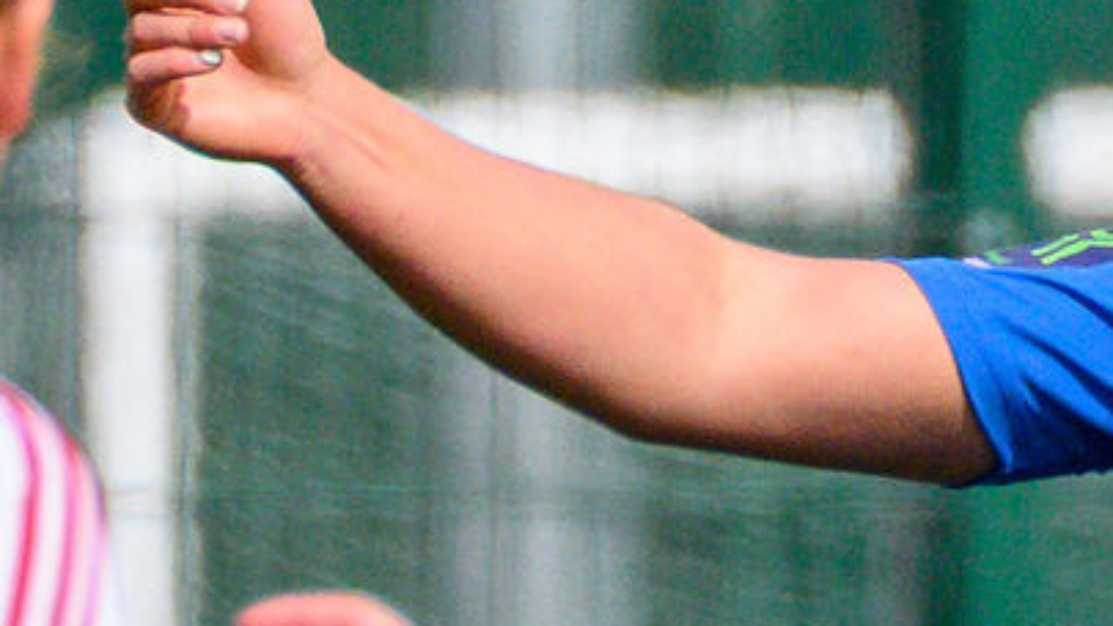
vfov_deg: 0.2
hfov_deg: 0.4
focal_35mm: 4914
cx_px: 1052
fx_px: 145052
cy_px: 1040
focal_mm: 400
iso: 800
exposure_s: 1/4000
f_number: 5.6
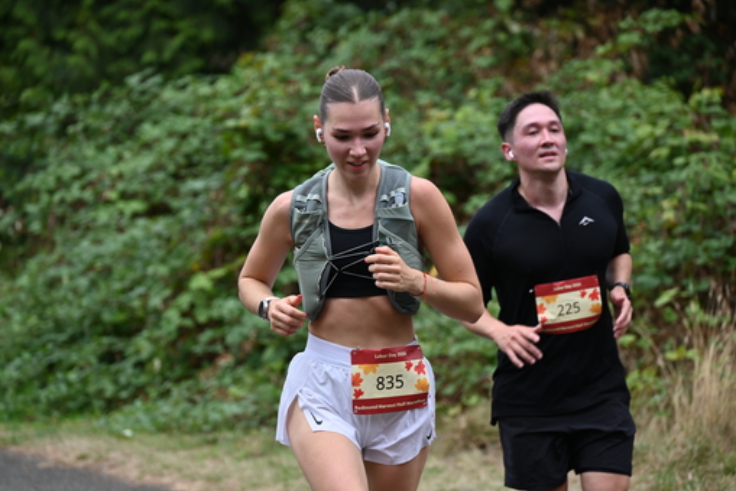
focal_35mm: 216
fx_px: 4418
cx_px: 346
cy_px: 264
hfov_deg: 9.5
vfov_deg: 6.4
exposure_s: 1/400
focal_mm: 200
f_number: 6.3
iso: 400
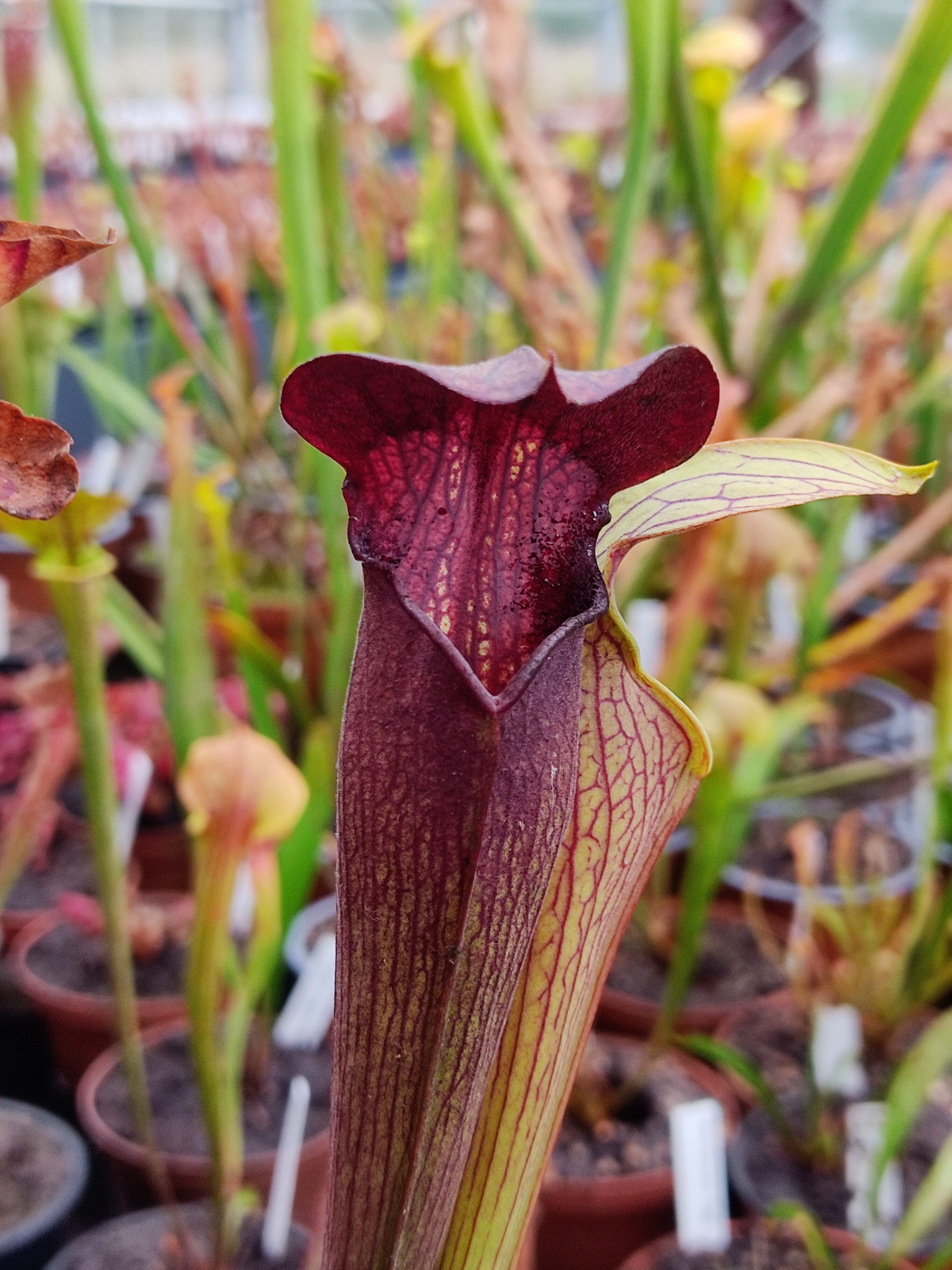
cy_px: 635
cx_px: 476
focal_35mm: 26
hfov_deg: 53.1
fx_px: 953
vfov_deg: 67.3
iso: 124
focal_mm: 4.74
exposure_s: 1/33
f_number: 1.79
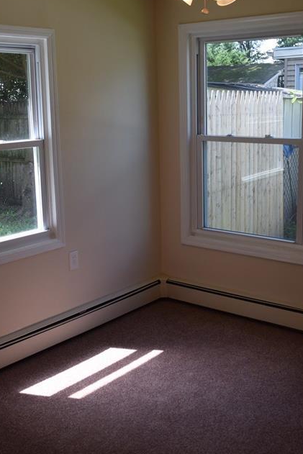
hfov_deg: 29.5
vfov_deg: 43.1
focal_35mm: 46
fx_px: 575
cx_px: 163
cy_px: 219
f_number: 7.1
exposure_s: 1/200
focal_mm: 25
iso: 400
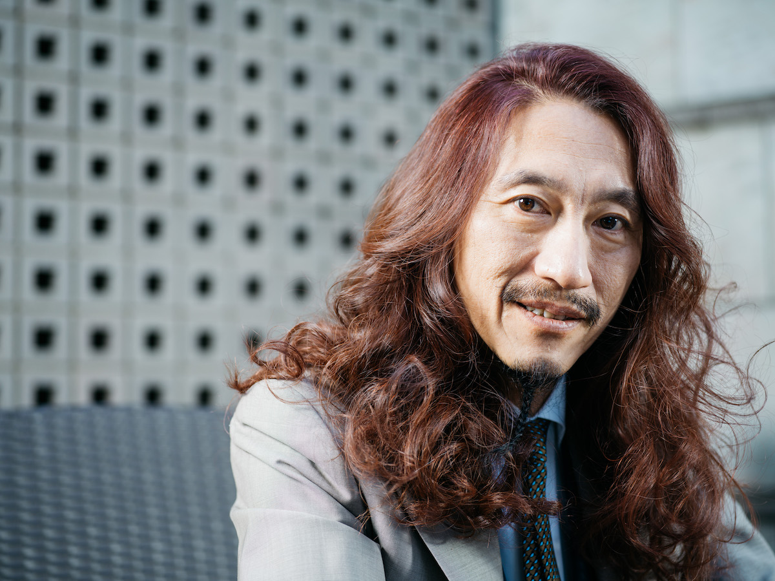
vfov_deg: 20.7
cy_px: 290
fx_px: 1589
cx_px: 388
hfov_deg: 27.4
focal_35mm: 71
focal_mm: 90
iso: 200
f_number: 3.5
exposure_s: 1/125
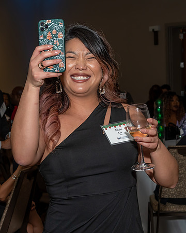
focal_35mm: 89
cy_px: 109
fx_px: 610
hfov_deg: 17.3
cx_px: 80
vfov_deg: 21.6
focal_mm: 35
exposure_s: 1/250
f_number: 5.6
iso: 400
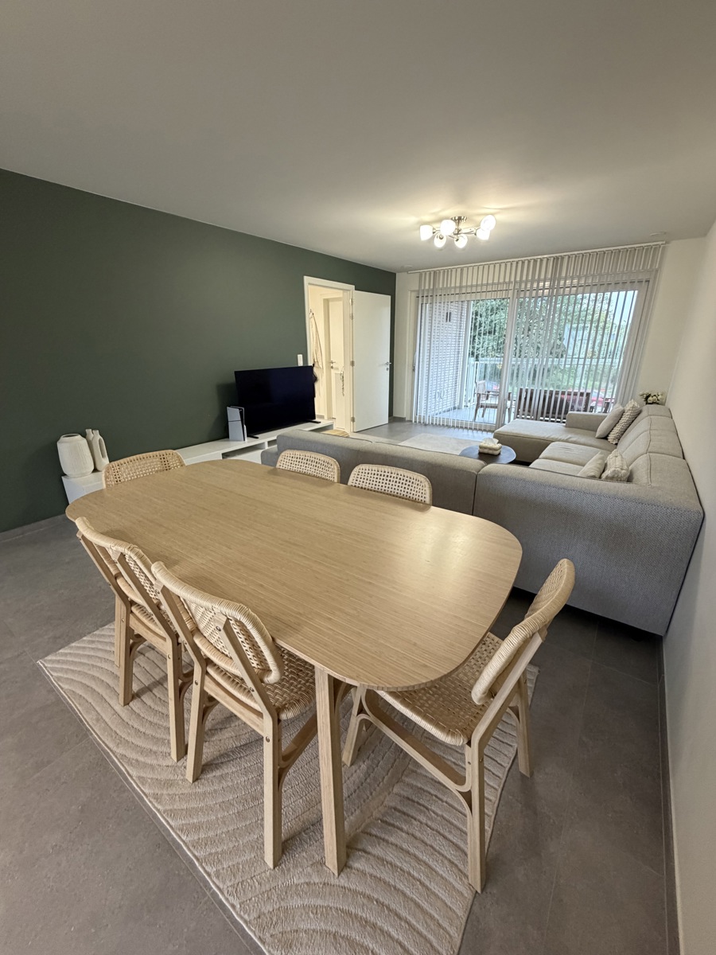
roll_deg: +0.1
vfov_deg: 102.1
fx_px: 386
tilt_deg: -19.4
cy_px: 478
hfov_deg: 85.7
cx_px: 358
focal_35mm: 14
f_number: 2.2
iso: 320
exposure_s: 1/50
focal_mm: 2.22
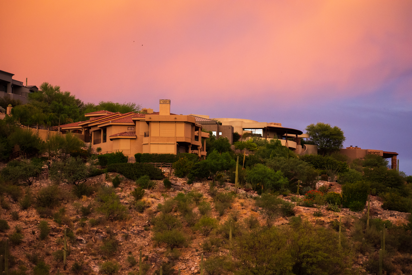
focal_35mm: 135
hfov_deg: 15.2
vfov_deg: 10.2
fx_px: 1545
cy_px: 138
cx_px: 206
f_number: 4.8
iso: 800
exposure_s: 1/320
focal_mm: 90
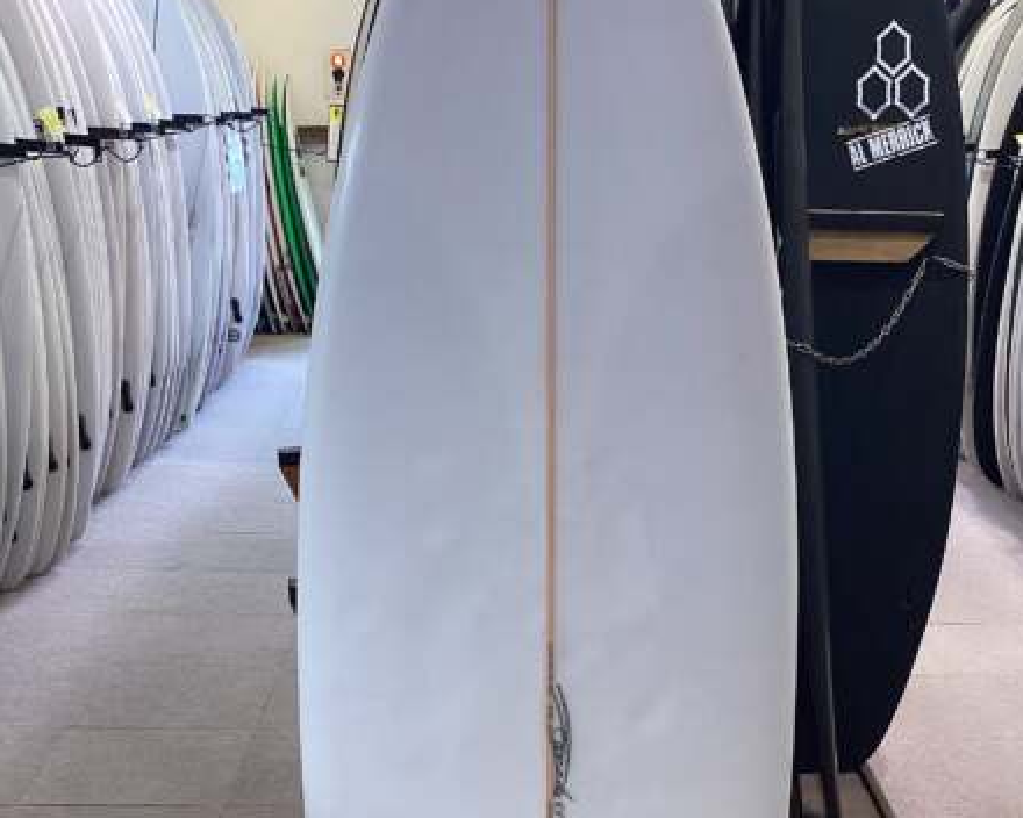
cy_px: 539
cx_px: 544
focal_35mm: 55
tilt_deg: -16.3
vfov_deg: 27.5
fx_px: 1665
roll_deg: -0.5
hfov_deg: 34.1
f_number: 2.4
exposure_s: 1/50
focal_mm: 3.3
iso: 50
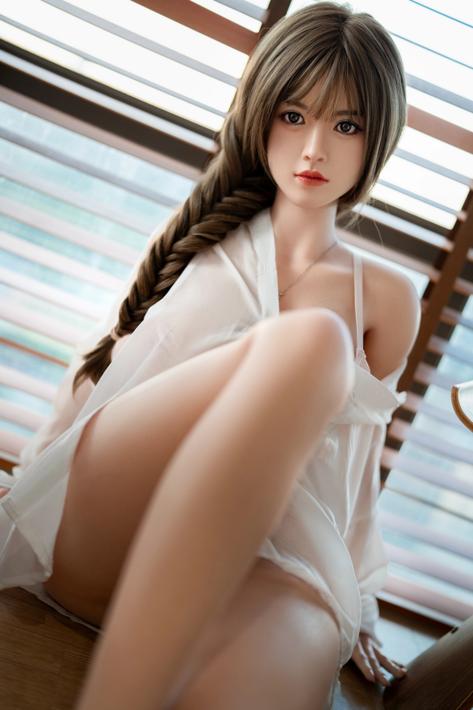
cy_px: 355
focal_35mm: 50
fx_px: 986
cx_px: 236
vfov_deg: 39.6
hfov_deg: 27.0
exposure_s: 1/250
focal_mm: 50
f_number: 1.4
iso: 500
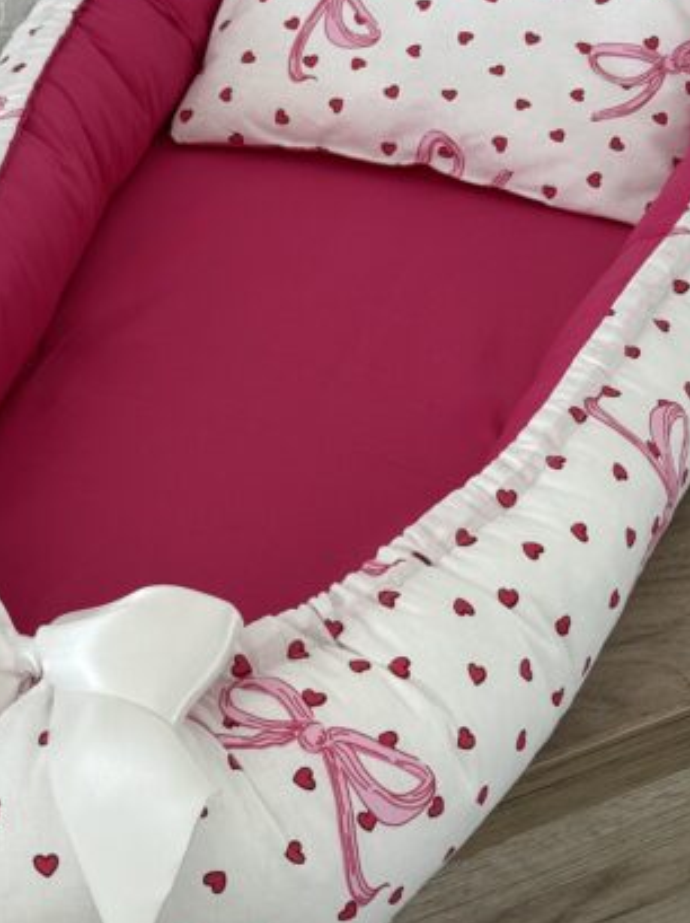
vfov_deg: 20.8
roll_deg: +0.8
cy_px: 327
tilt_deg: -35.8
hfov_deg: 15.7
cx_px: 307
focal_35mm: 94
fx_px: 2502
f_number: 1.78
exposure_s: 1/121
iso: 80
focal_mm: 6.76
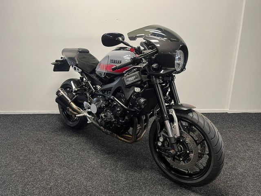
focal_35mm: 26
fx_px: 196
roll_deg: -0.2
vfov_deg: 53.1
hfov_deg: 67.3
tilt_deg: -17.1
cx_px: 130
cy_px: 98
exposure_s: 1/50
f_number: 1.6
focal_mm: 5.1
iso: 125
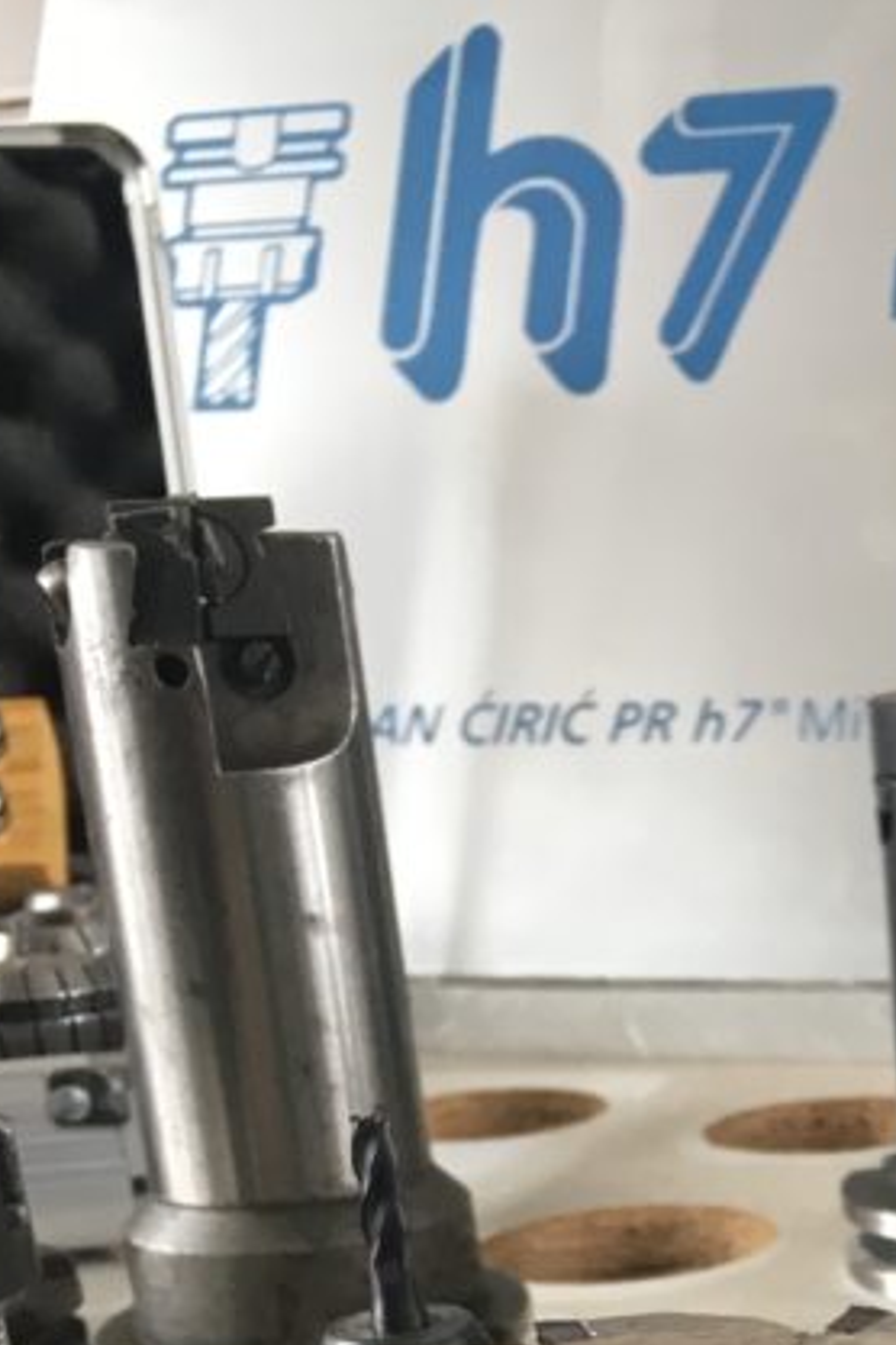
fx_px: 2762
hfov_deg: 17.2
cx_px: 1189
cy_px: 1490
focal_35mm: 74
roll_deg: -1.5
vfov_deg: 25.3
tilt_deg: -4.7
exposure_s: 1/33
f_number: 2.2
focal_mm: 4.15
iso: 40
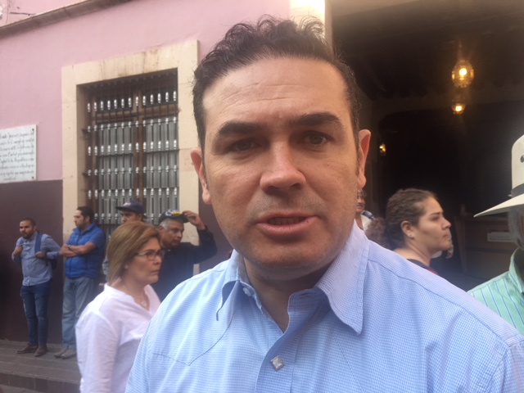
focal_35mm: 29
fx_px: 439
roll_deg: +0.1
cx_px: 262
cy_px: 196
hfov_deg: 61.7
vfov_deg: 48.2
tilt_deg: +1.9
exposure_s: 1/159
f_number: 2.2
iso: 25
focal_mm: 4.15
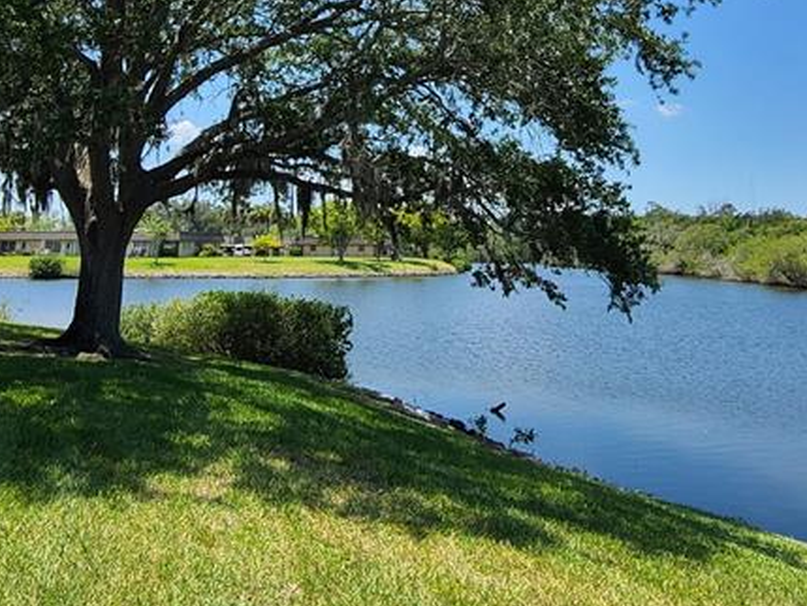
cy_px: 51
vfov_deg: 41.5
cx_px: 421
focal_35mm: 31
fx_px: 723
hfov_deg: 58.3
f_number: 2.2
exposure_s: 1/1457
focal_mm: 2.2
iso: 50
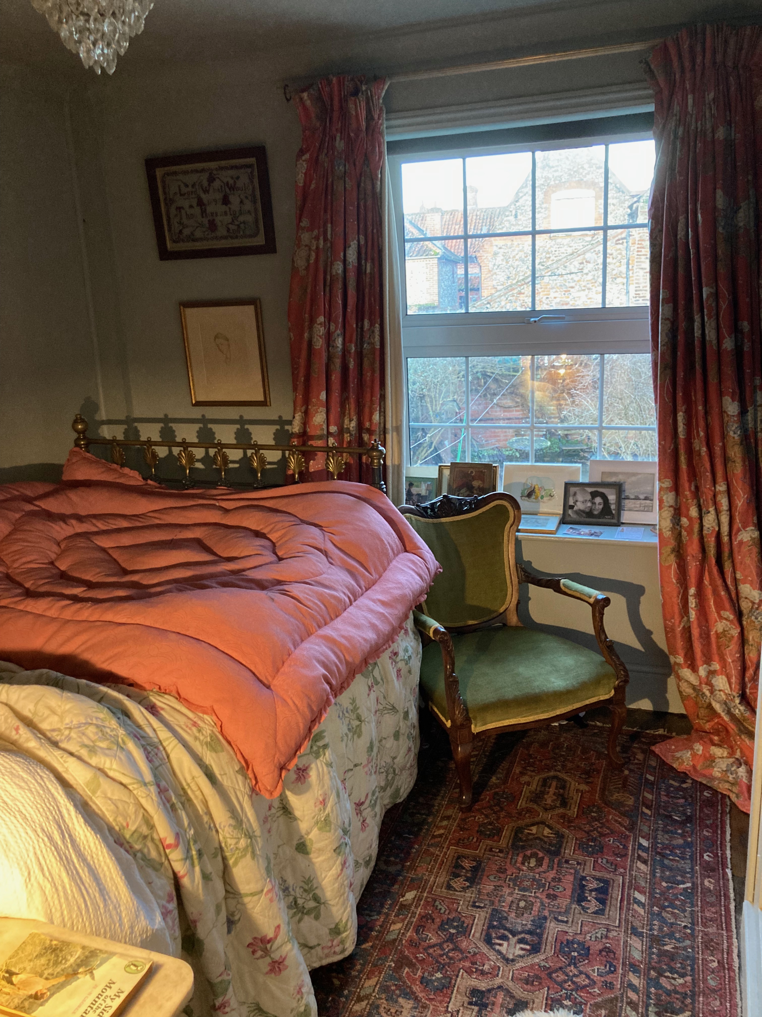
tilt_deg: -13.0
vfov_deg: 63.4
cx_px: 381
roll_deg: +2.8
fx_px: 822
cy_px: 508
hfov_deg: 49.7
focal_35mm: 28
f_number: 1.8
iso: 400
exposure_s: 1/33
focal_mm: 3.99
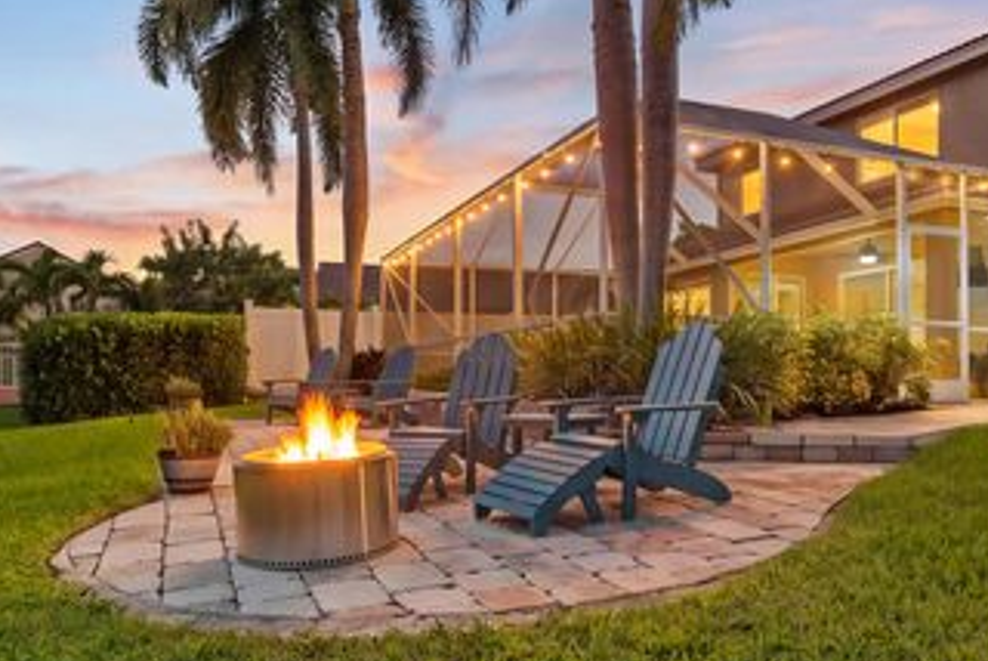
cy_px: 378
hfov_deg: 65.3
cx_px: 534
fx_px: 769
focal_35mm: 28
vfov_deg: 46.4
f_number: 9
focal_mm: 14
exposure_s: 1/400
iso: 250
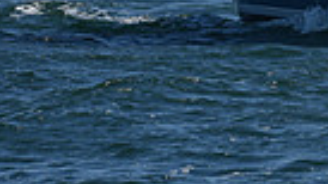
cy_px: -497
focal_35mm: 422
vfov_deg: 2.8
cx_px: 439
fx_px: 3670
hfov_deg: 5.1
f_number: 9
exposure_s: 1/1250
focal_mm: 95
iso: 250
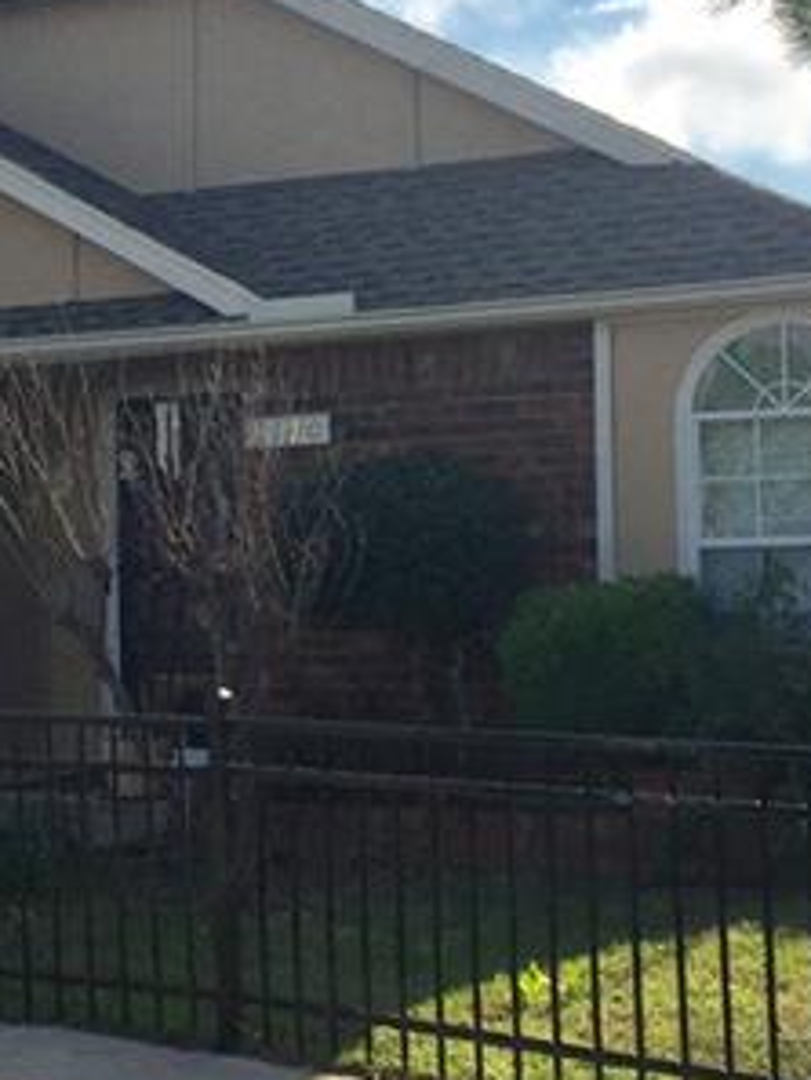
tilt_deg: +1.5
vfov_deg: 26.0
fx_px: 2341
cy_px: 538
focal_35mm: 75
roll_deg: +0.5
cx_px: -7
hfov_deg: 19.1
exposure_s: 1/3300
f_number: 2.2
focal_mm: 4.15
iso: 32
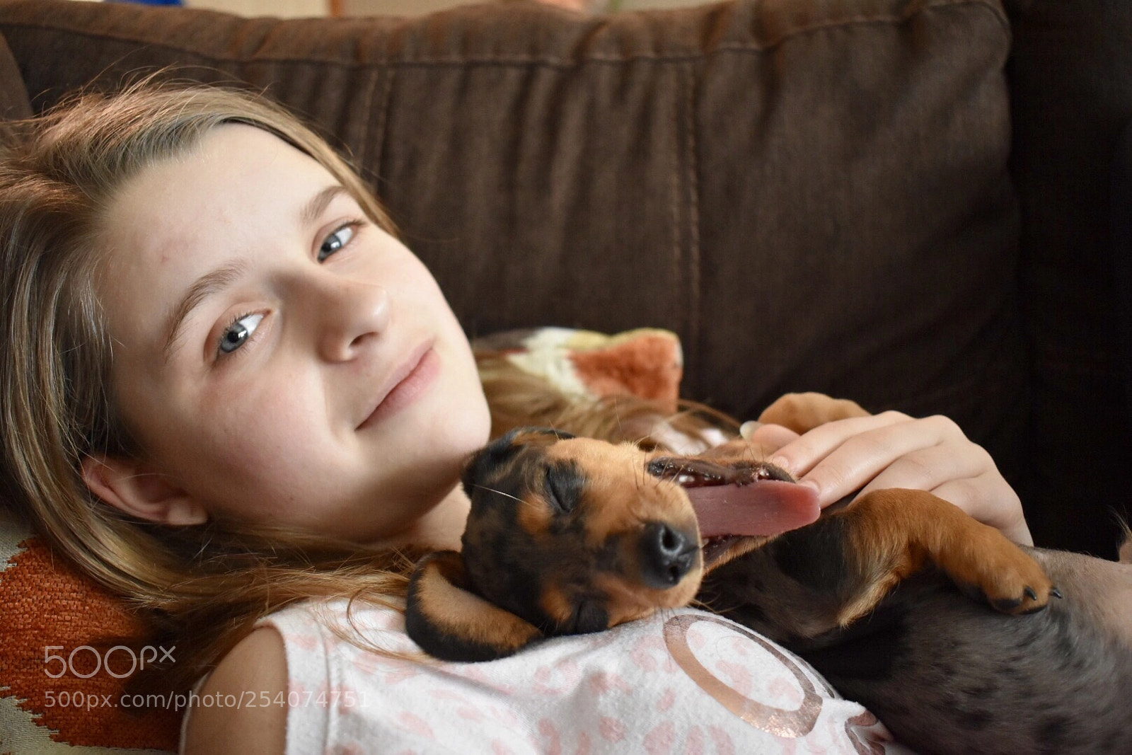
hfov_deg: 51.3
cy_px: 378
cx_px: 566
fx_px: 1179
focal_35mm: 38
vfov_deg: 35.5
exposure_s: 1/60
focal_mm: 25
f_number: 4
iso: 2800
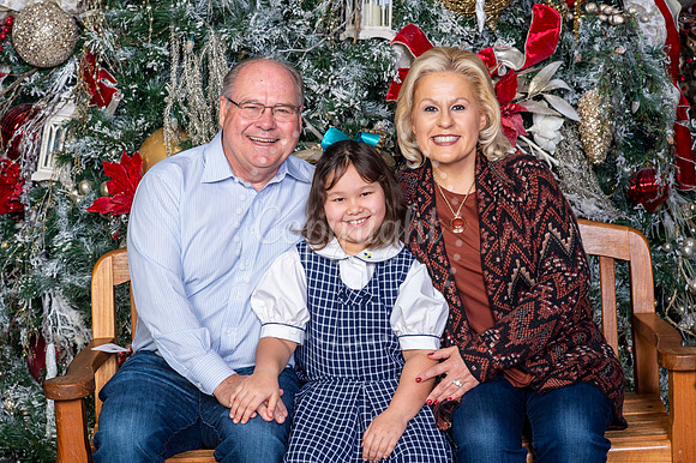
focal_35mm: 85
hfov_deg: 23.9
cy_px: 232
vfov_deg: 16.1
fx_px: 1642
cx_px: 348
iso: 400
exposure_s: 1/125
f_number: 8
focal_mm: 85
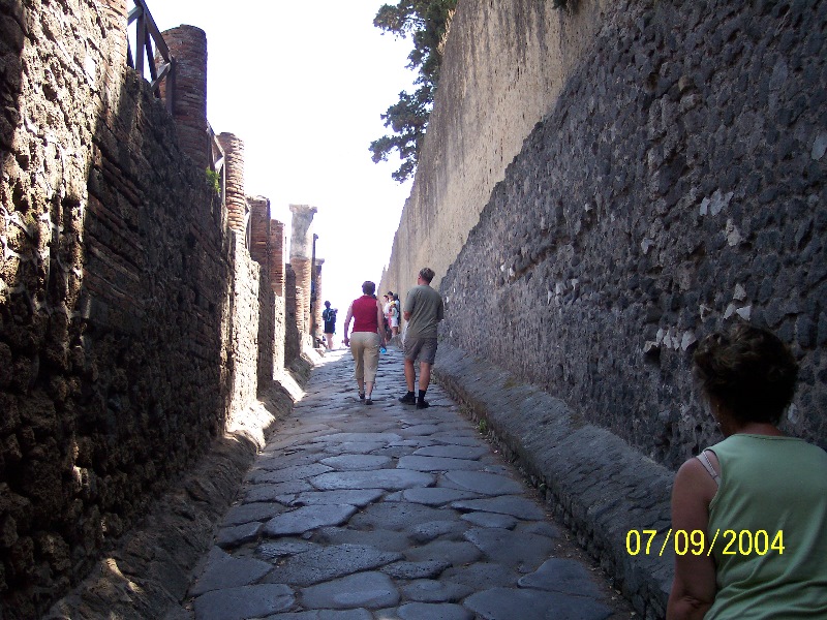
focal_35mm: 38
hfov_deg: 49.0
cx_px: 414
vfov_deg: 37.7
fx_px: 908
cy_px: 310
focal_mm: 8
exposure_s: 1/350
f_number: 2.8
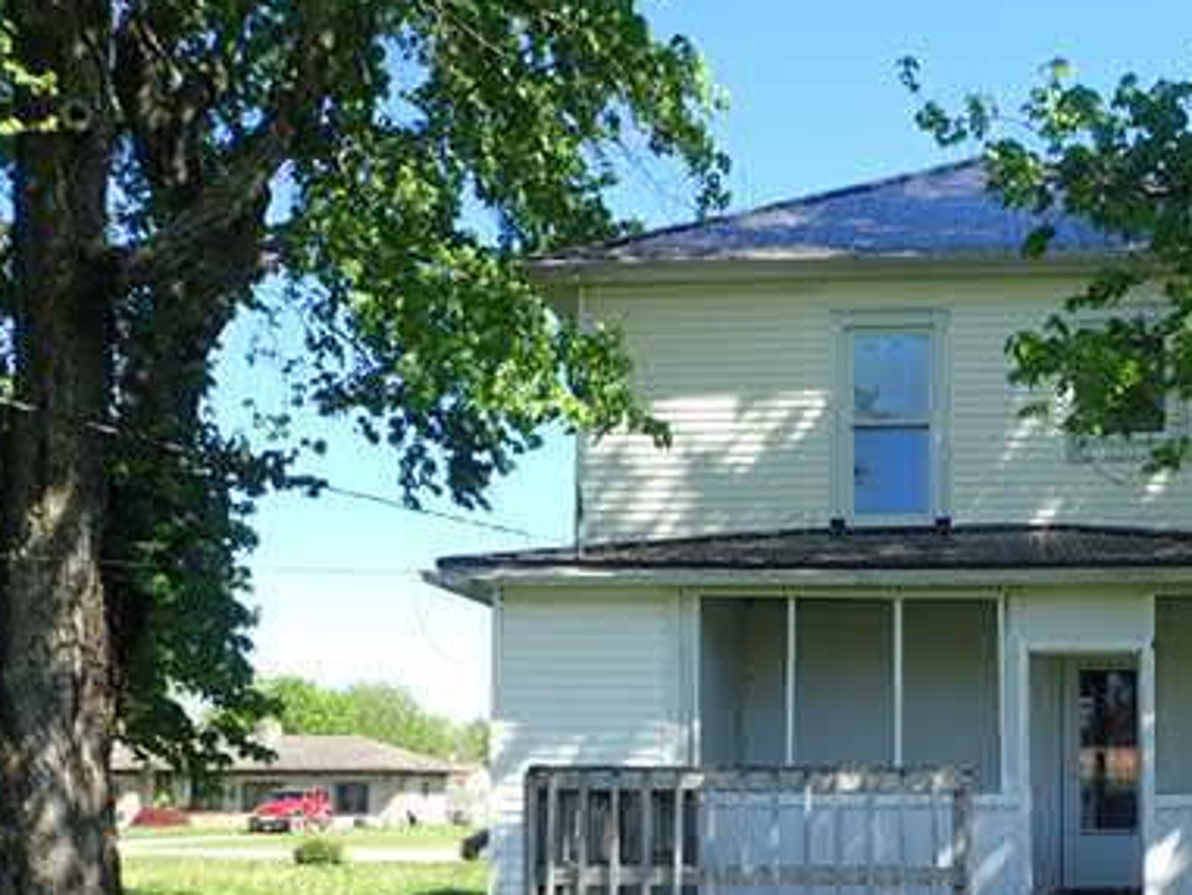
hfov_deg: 43.3
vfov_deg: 33.6
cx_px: 904
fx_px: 1447
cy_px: 685
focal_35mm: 42
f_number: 2.8
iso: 100
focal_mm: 4.5
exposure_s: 1/500
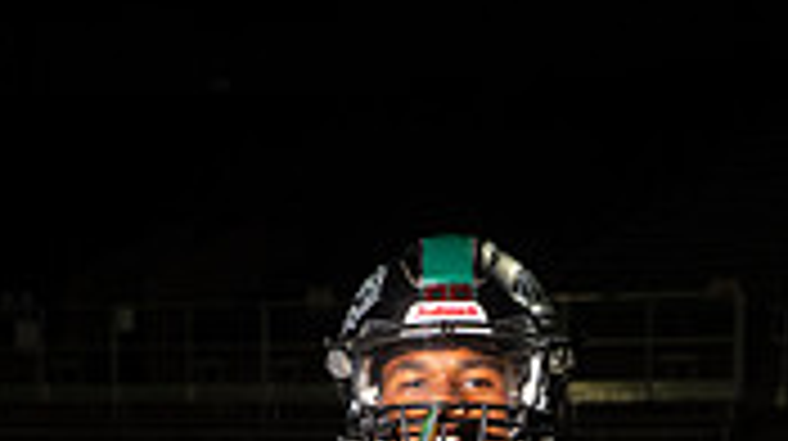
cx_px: 473
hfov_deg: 15.3
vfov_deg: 8.1
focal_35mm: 140
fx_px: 2922
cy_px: 999
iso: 1000
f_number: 7.1
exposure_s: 1/400
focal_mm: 52
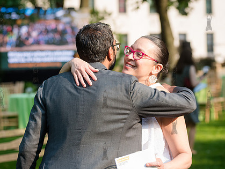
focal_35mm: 133
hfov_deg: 14.8
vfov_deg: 11.2
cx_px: 105
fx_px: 865
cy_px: 99
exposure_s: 1/640
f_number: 4
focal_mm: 100
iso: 500
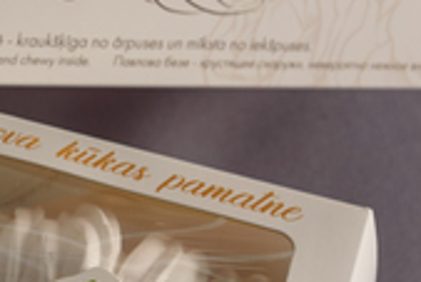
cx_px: -319
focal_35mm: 249
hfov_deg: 8.0
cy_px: 166
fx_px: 2914
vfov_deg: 5.5
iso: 200
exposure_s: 1/200
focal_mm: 70
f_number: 7.1
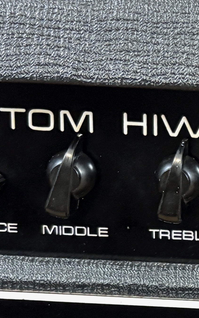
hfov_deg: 10.6
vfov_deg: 17.6
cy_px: 274
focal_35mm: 117
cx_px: 338
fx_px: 1015
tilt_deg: -13.1
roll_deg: -1.7
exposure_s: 1/34
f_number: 1.6
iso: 500
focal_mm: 5.96
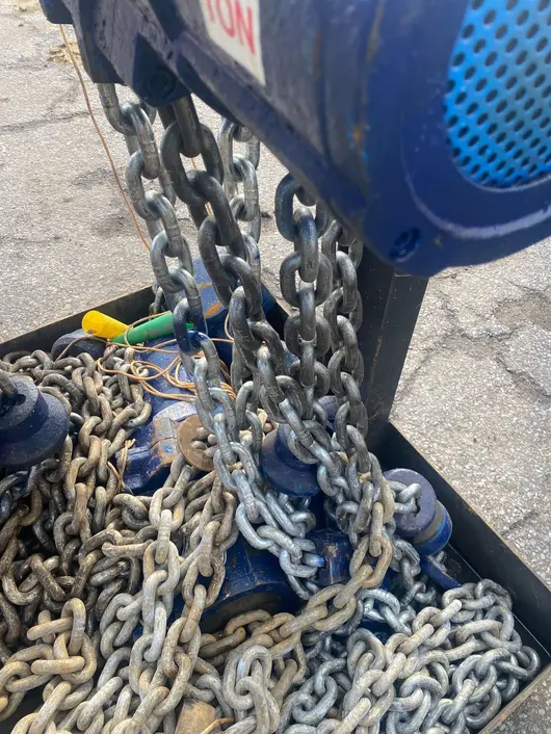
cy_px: 357
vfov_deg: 65.3
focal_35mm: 27
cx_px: 285
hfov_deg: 51.4
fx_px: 573
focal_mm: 4.25
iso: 32
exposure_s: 1/323
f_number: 1.8
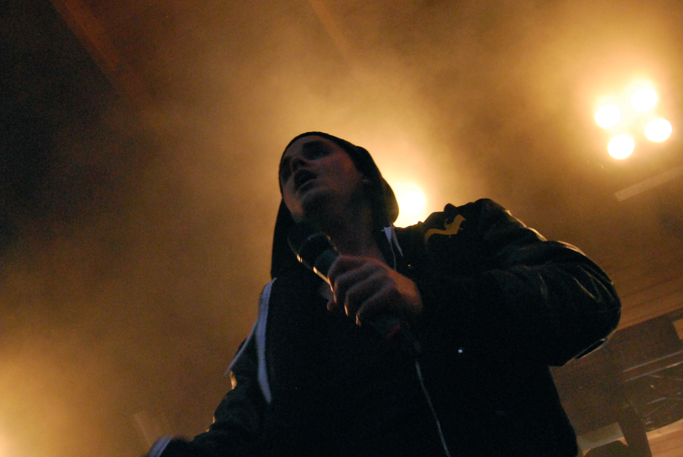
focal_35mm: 51
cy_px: 214
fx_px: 969
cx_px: 275
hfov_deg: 38.7
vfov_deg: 26.6
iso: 1600
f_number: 8
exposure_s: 1/250
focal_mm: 22
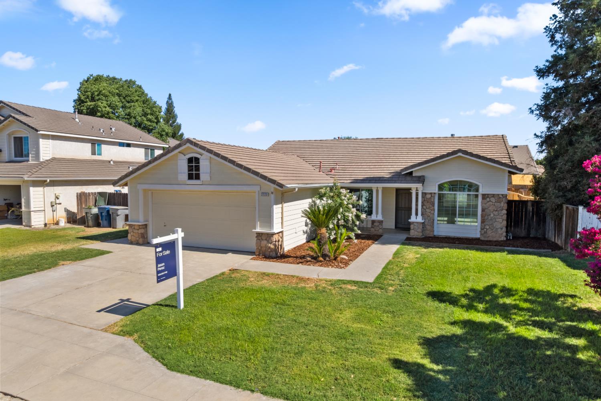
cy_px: 200
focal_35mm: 22
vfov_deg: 57.2
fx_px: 367
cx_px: 300
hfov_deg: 78.6
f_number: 2.8
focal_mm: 8.38
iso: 130
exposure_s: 1/200
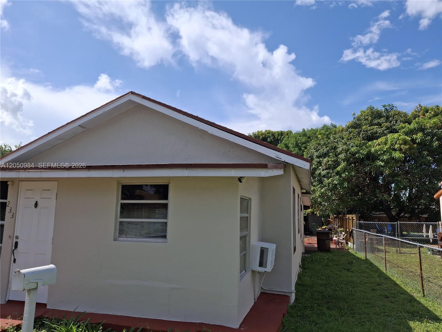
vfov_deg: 54.9
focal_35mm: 25
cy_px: 166
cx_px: 221
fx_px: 319
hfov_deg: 69.4
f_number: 1.8
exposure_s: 1/2809
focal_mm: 4.69
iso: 32
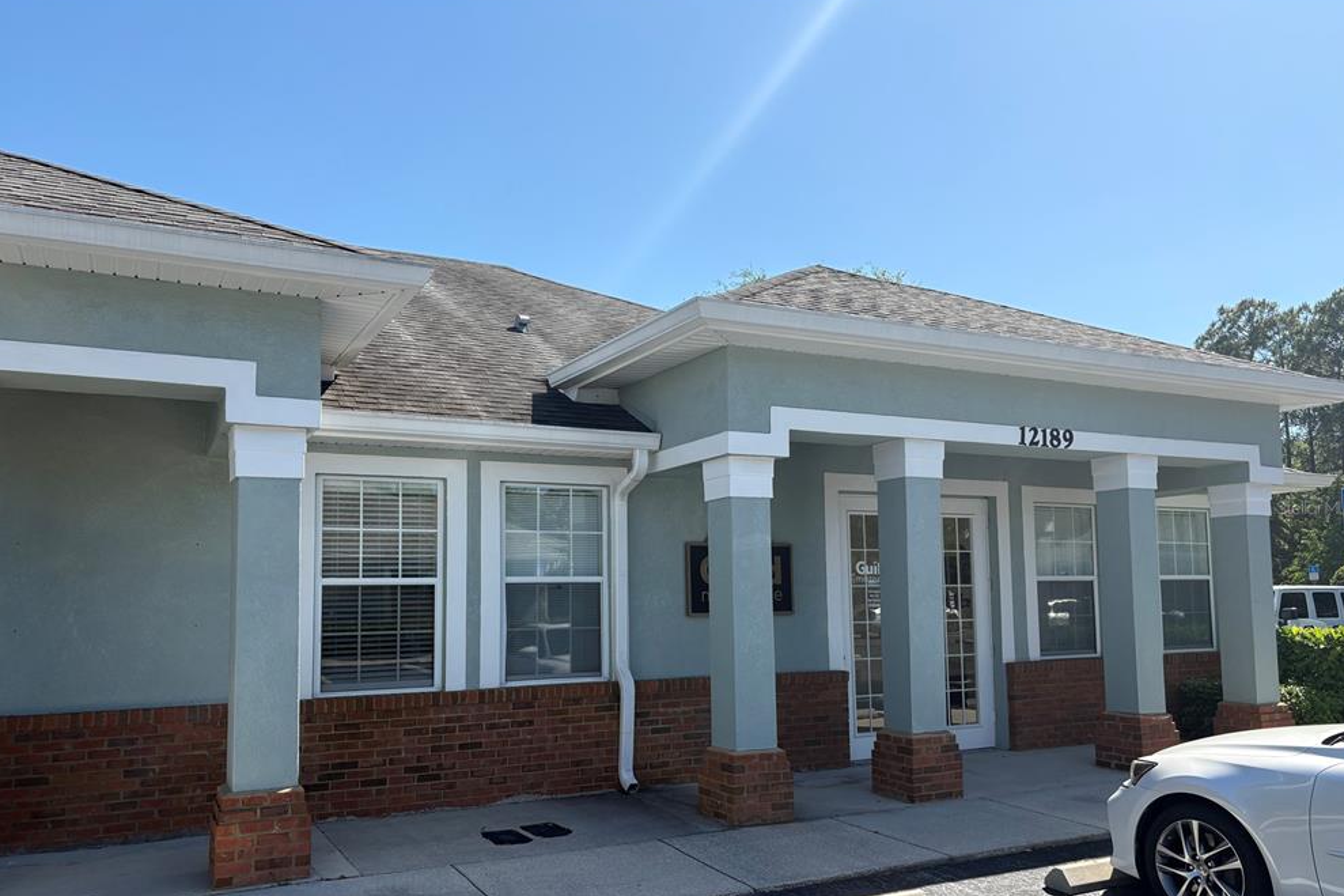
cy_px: 507
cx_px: 663
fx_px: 1045
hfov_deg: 65.5
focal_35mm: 28
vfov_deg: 46.3
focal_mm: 5.96
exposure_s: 1/2639
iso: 50
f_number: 1.6
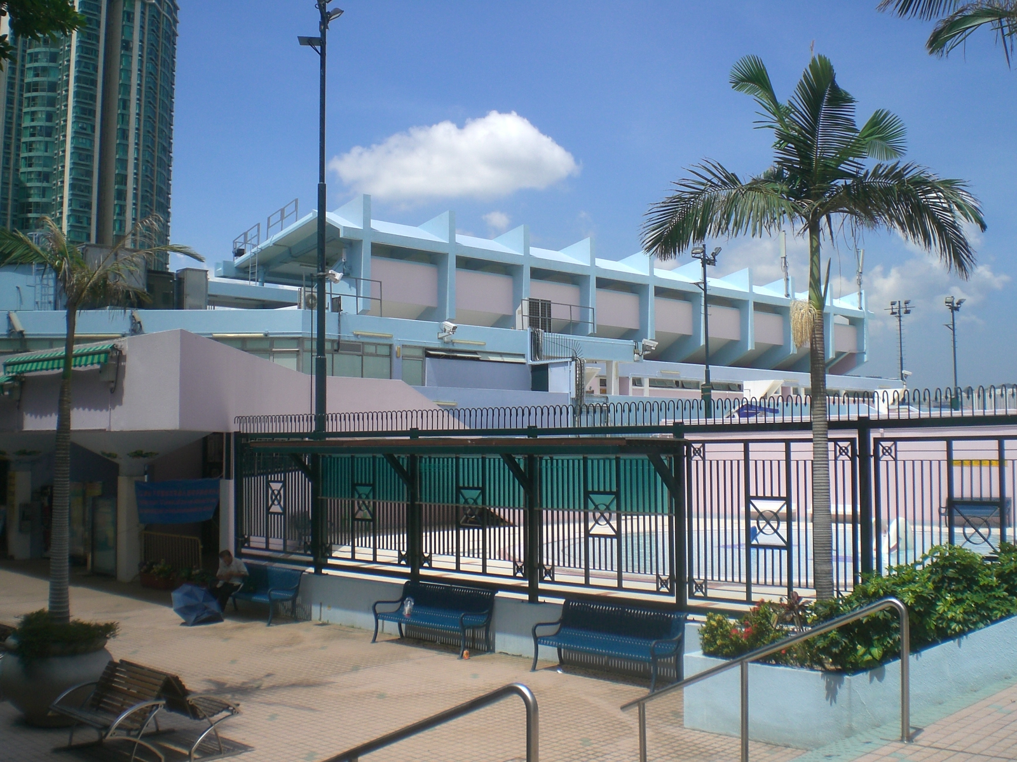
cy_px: 381
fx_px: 1116
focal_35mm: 38
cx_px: 508
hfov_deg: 49.0
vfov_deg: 37.7
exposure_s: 1/500
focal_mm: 6.3
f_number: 4.4
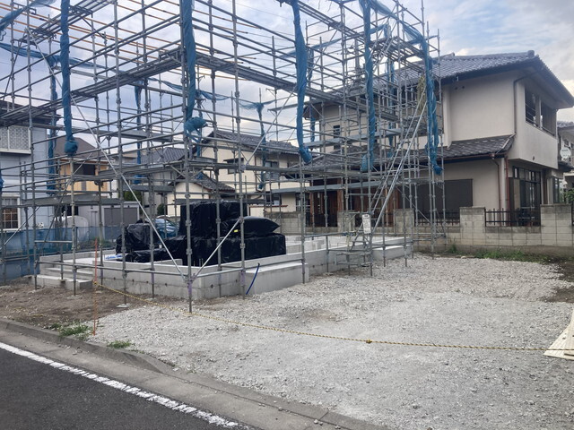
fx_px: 464
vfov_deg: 49.7
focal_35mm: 28
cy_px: 215
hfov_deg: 63.4
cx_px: 287
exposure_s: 1/639
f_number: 1.8
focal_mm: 3.99
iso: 20
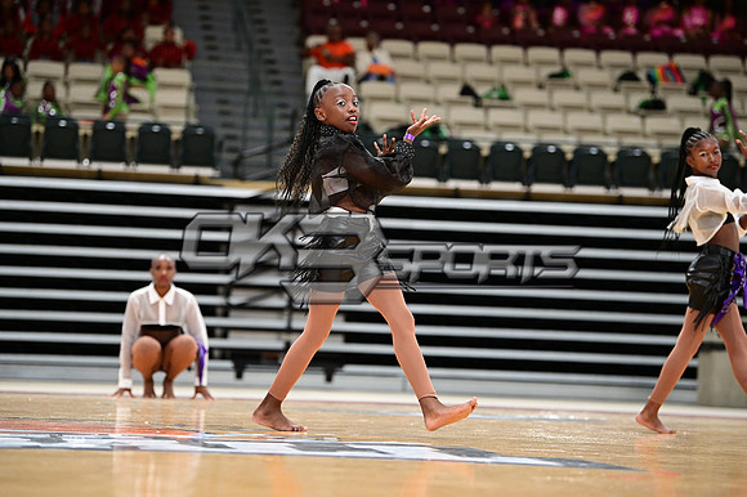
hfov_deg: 15.8
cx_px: 374
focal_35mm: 130
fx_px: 2696
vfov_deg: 10.5
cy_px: 248
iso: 6400
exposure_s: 1/1000
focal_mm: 130
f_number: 3.2
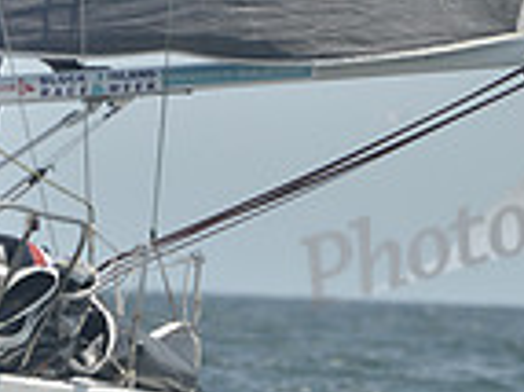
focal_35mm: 936
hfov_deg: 2.1
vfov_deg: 1.6
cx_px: 114
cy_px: 75
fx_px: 14157
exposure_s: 1/1000
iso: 280
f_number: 7.1
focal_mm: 240
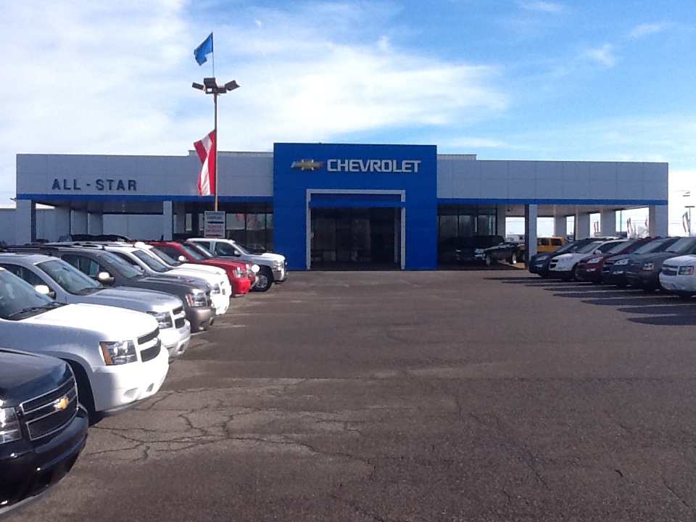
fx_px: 885
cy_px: 261
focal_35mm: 44
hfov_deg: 42.9
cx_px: 348
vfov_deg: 32.9
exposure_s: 1/955
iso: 40
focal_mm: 2.03
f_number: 2.4
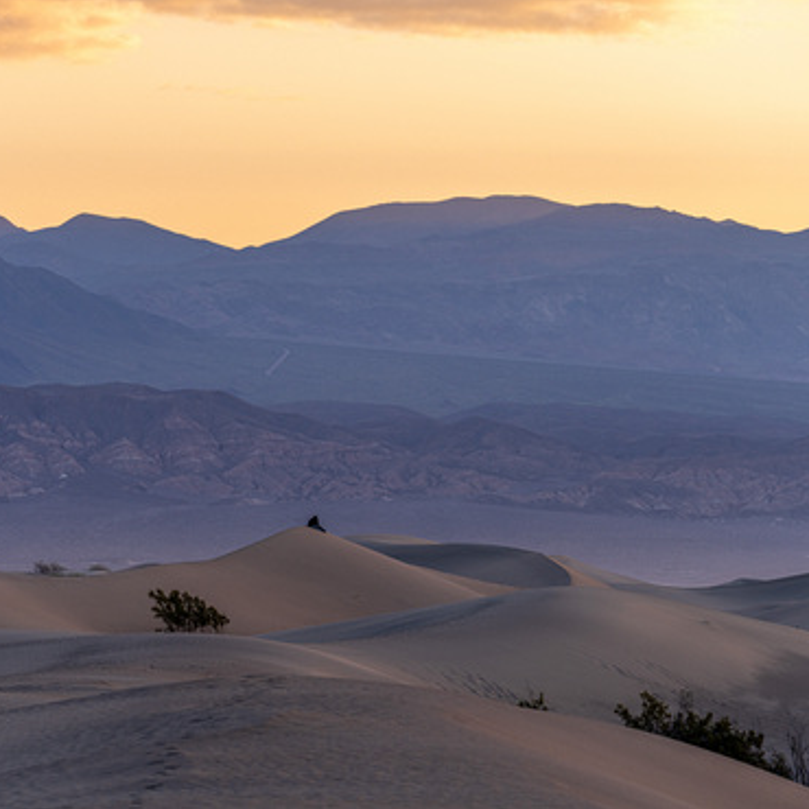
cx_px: 286
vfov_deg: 7.5
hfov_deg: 7.5
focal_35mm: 234
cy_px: 403
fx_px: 6187
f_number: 6.3
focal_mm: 182
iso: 125
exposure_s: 1/200
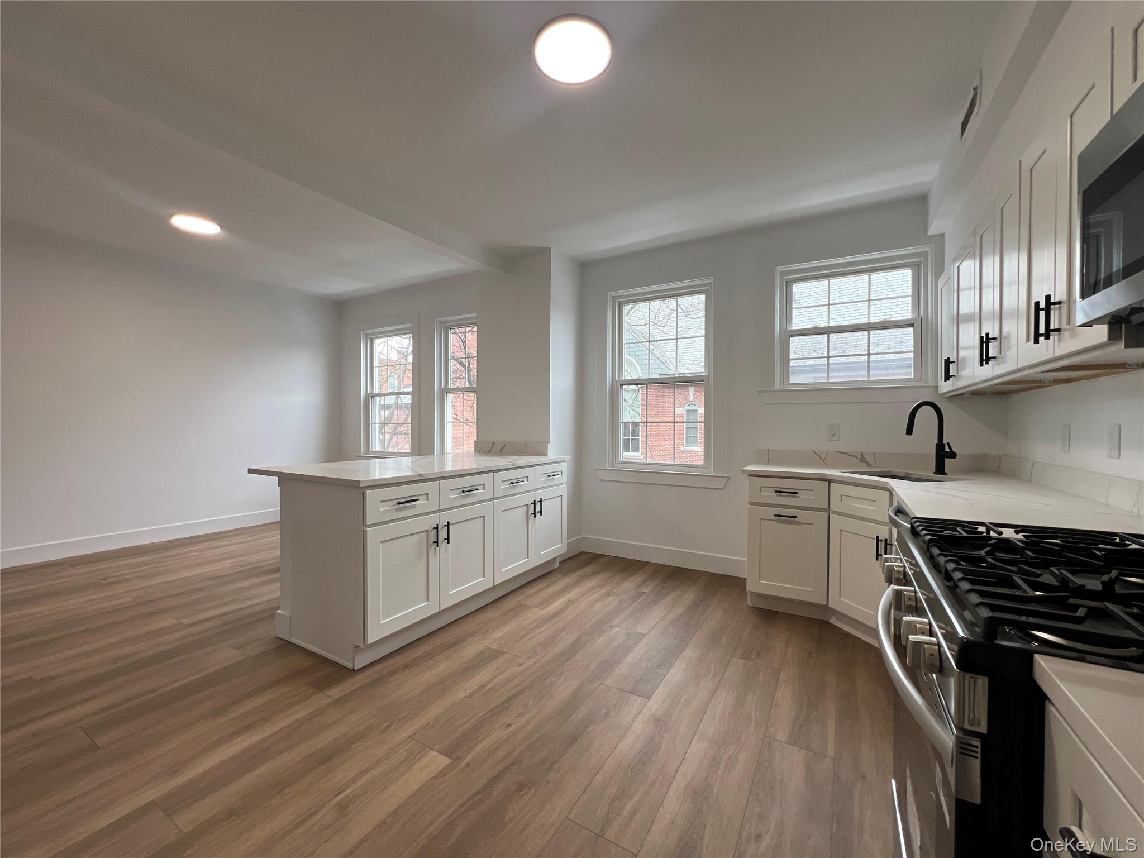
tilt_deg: -1.6
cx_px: 572
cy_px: 429
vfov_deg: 89.9
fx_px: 430
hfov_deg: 106.2
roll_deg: +0.1
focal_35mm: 13
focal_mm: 1.57
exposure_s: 1/120
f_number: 1.8
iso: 64
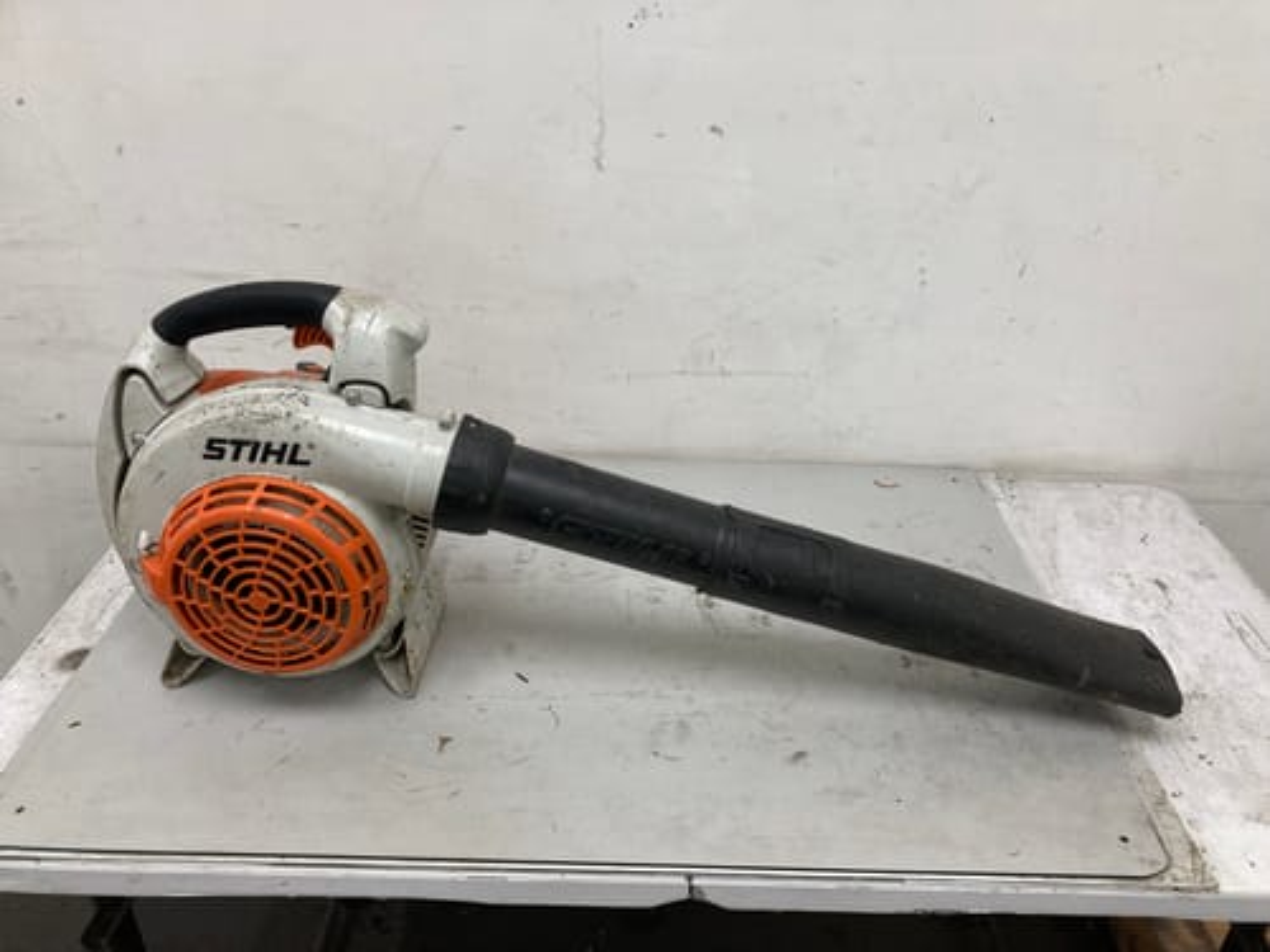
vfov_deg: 49.7
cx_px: 635
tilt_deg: -31.4
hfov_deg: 63.4
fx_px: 1027
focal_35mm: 28
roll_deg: -0.2
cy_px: 476
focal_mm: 3.99
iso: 80
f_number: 1.8
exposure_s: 1/100
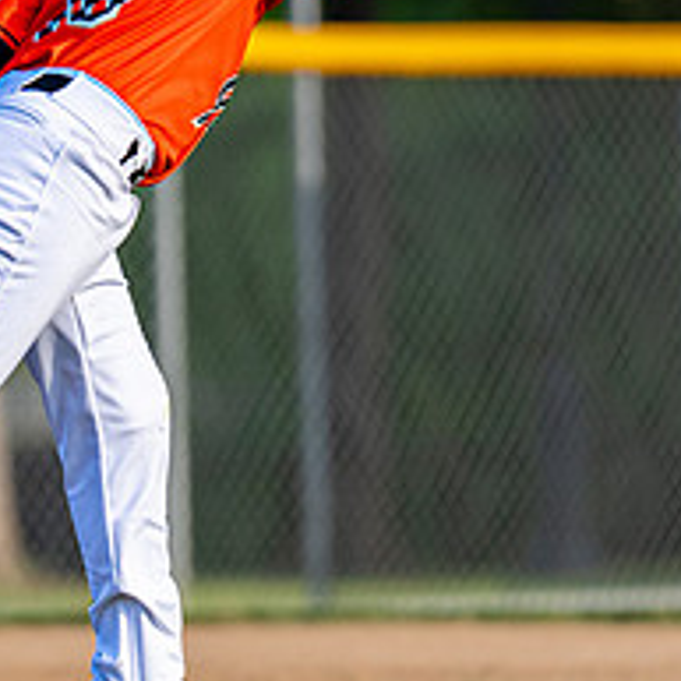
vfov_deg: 2.0
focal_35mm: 862
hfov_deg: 2.0
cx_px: 65
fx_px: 19186
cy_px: 197
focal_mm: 200
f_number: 2.8
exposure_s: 1/1600
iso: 250
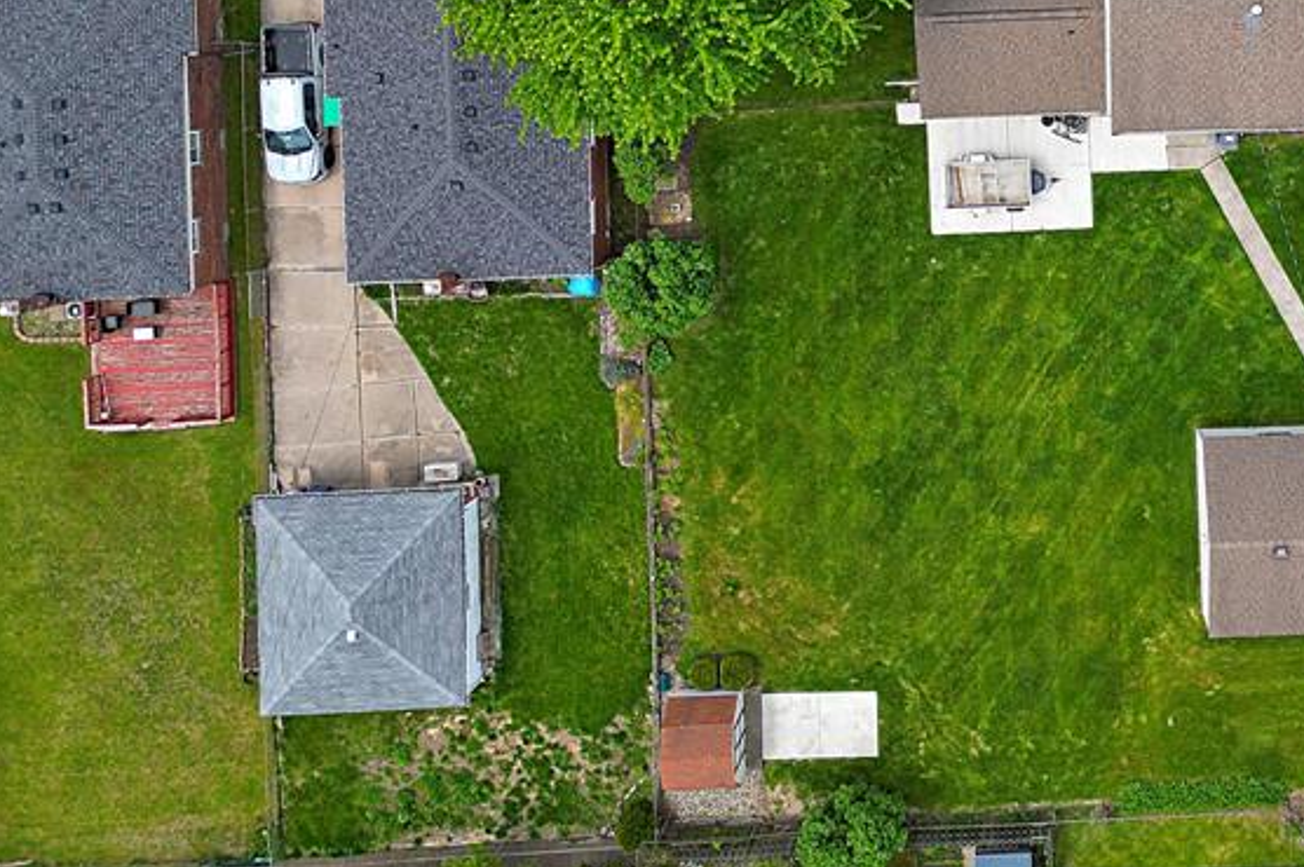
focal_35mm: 46
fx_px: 1665
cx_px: 1037
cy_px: 91
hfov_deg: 41.0
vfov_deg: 28.1
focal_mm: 6.7
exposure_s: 1/1500
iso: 100
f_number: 1.7
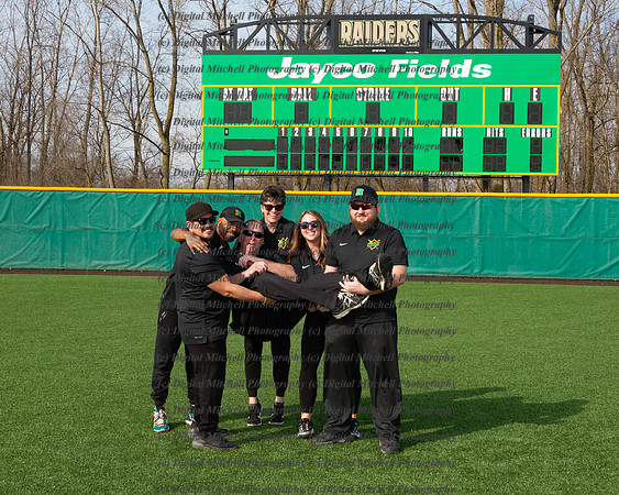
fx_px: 1075
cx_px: 284
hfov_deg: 32.1
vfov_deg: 25.9
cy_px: 260
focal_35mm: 59
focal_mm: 44
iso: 160
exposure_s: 1/160
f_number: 10
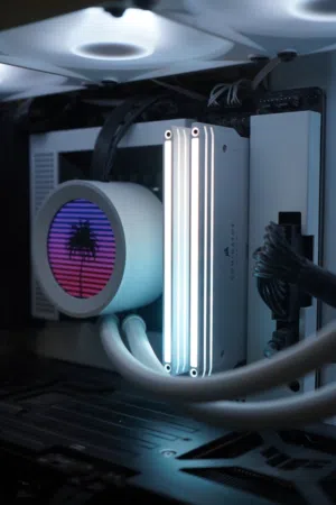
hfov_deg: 30.5
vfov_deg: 44.5
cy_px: 252
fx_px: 616
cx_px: 168
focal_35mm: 44
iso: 400
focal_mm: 44
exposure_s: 1/60
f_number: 4.5
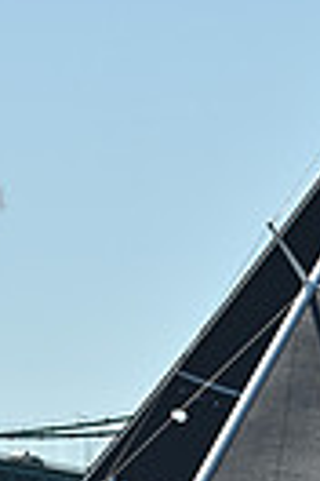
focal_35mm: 485
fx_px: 6466
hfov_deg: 2.8
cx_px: 195
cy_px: 390
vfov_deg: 4.2
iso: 320
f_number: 9
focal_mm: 110
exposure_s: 1/1000
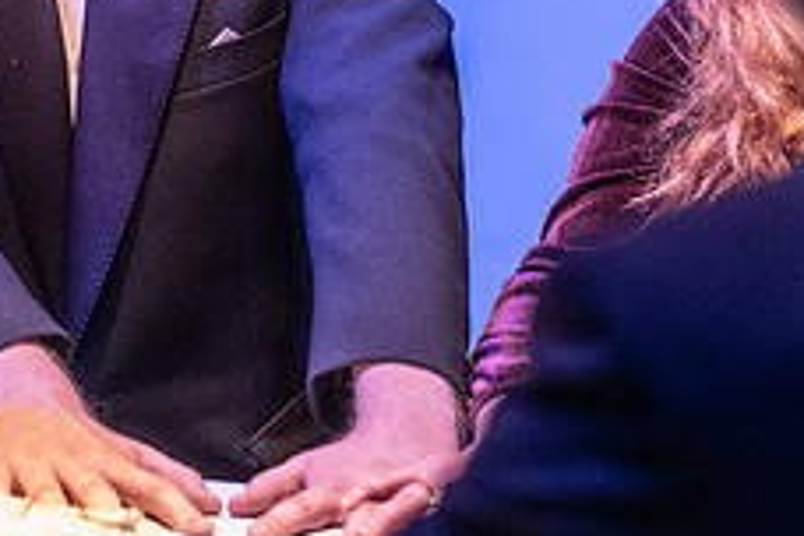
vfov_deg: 6.4
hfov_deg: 9.6
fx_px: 4779
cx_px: 152
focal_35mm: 214
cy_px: -104
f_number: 1.6
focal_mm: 56
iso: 2000
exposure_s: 1/250
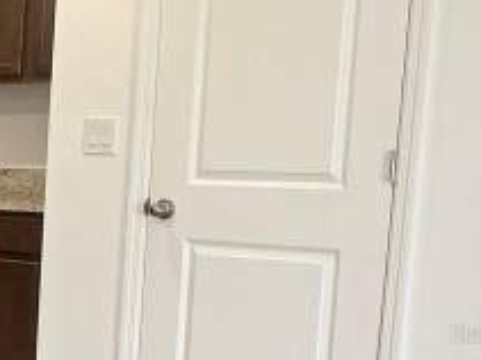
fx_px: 1264
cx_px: -353
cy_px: 333
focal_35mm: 91
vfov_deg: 16.0
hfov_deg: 17.8
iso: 160
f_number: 1.78
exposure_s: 1/120
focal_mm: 6.86
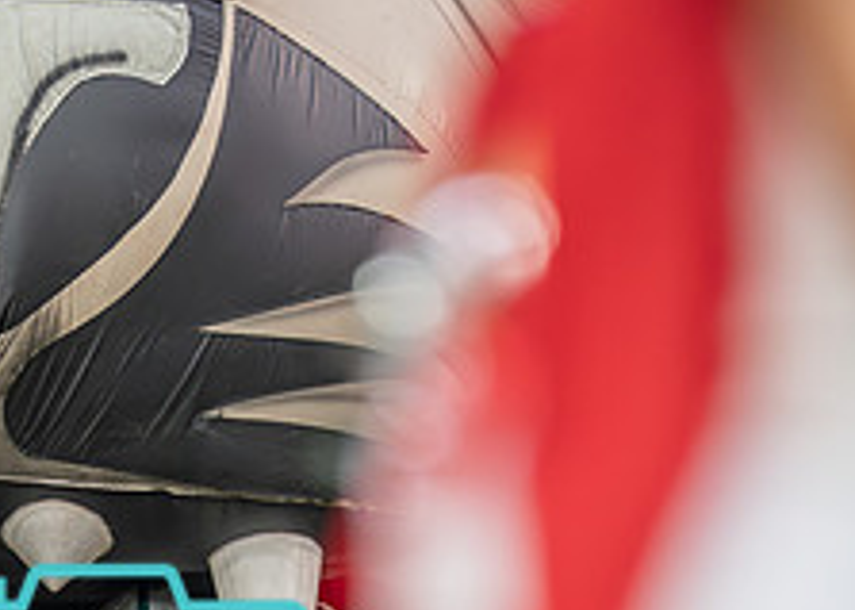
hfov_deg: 2.8
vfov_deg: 2.0
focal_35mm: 713
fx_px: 17303
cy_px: 925
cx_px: -37
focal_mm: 200
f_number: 2.8
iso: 1600
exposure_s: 1/1250
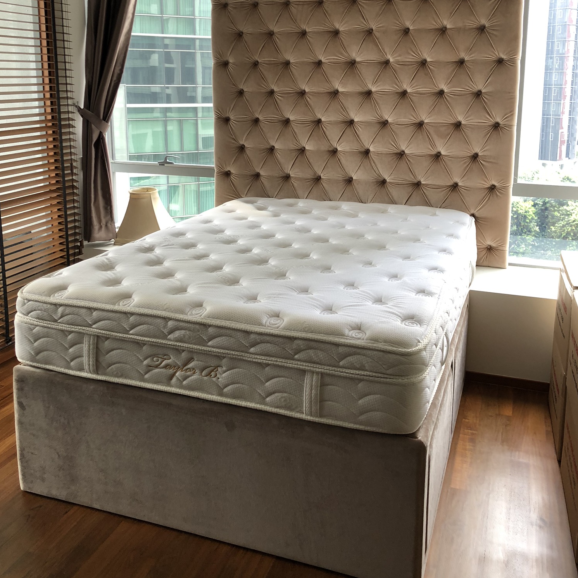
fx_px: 642
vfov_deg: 47.8
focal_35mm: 34
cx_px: 291
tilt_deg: -9.8
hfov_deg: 48.5
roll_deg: +0.9
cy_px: 201
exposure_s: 1/40
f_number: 1.8
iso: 25
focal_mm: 4
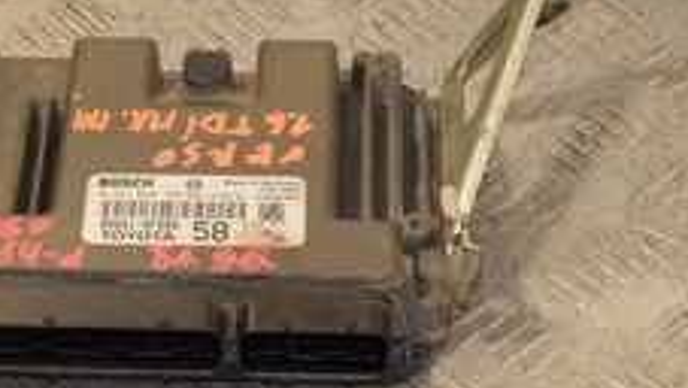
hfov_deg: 16.0
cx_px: 115
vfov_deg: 9.1
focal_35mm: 133
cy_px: 221
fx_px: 2428
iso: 800
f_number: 6.3
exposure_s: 1/200
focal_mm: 30
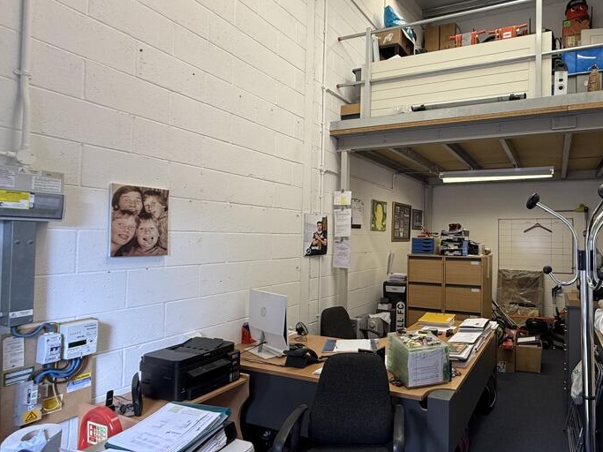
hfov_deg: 75.0
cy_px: 230
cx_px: 428
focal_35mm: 21
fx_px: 366
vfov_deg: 63.4
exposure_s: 1/99
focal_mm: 2.22
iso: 160
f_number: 2.2
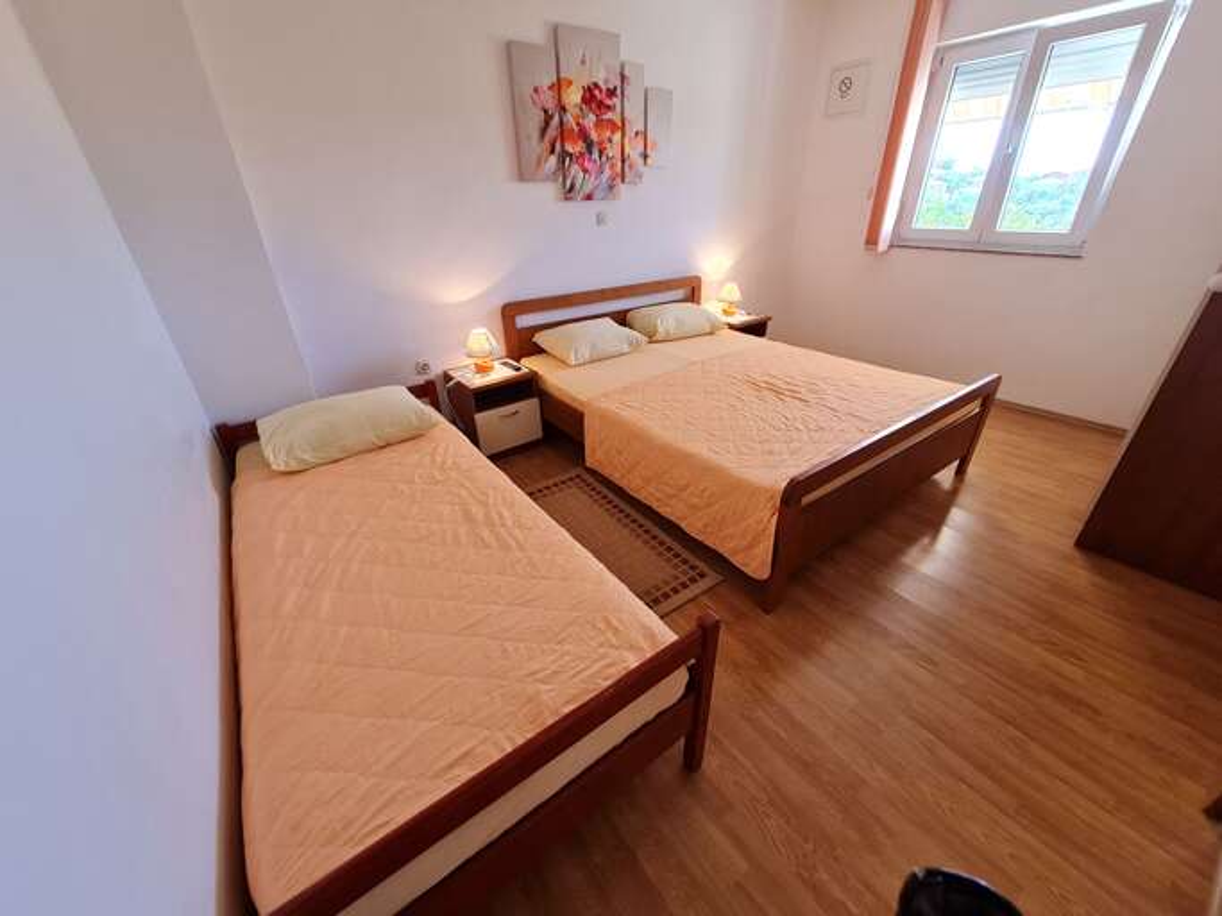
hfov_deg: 106.2
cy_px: 458
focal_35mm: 13
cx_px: 611
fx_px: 459
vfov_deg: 89.9
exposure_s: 1/50
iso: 125
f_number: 2.2
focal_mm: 1.74
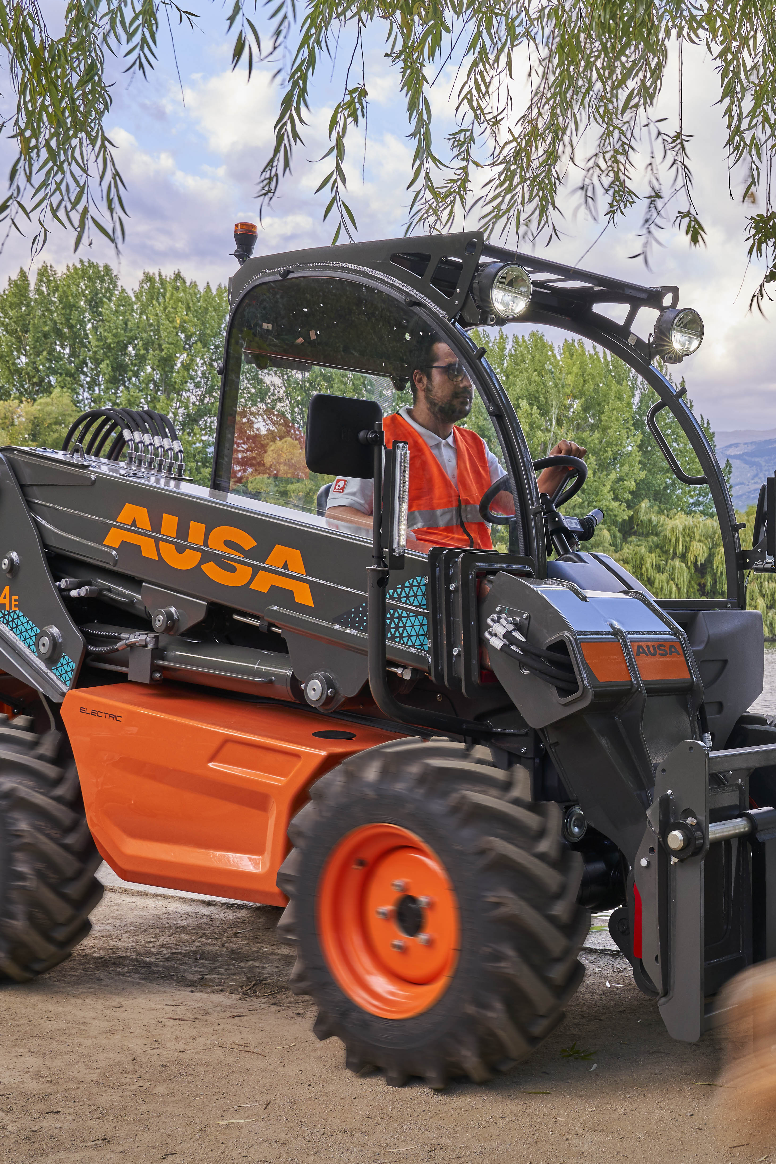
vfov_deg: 40.3
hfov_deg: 25.5
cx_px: 854
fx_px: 1584
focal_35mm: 49
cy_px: 601
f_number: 8
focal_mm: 27
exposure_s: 1/25
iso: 100
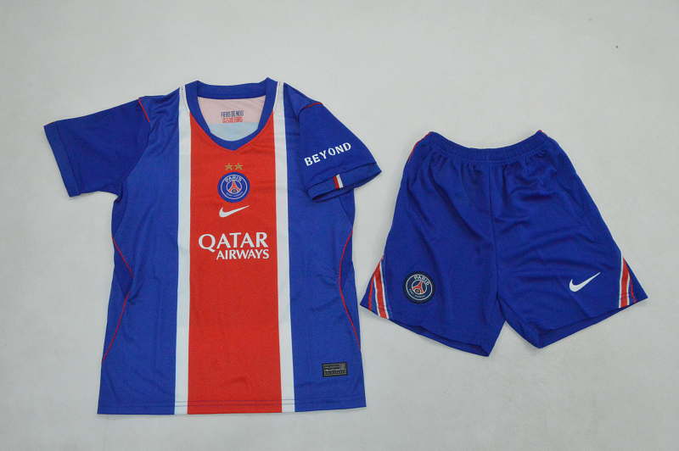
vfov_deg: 36.8
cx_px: 340
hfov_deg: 53.2
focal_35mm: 36
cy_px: 226
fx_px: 678
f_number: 25
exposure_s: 1/200
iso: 6400
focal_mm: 24
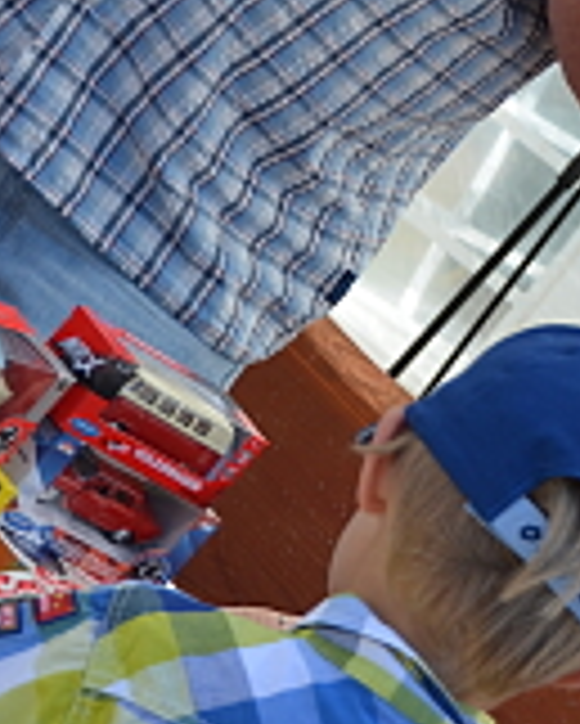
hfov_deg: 8.6
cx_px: 560
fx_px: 3816
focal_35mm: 178
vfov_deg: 10.8
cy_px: 184
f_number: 4.2
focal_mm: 34
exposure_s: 1/400
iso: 100
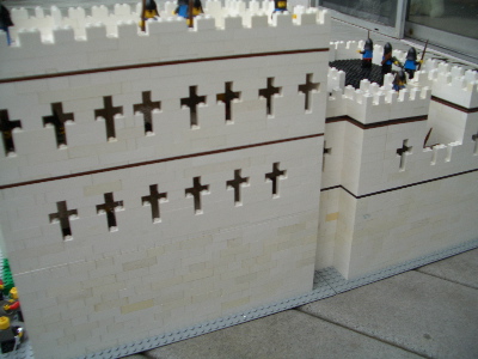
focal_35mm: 35
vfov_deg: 40.7
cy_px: 180
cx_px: 239
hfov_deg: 52.6
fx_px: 483
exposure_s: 1/80
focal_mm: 5.8
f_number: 2.6
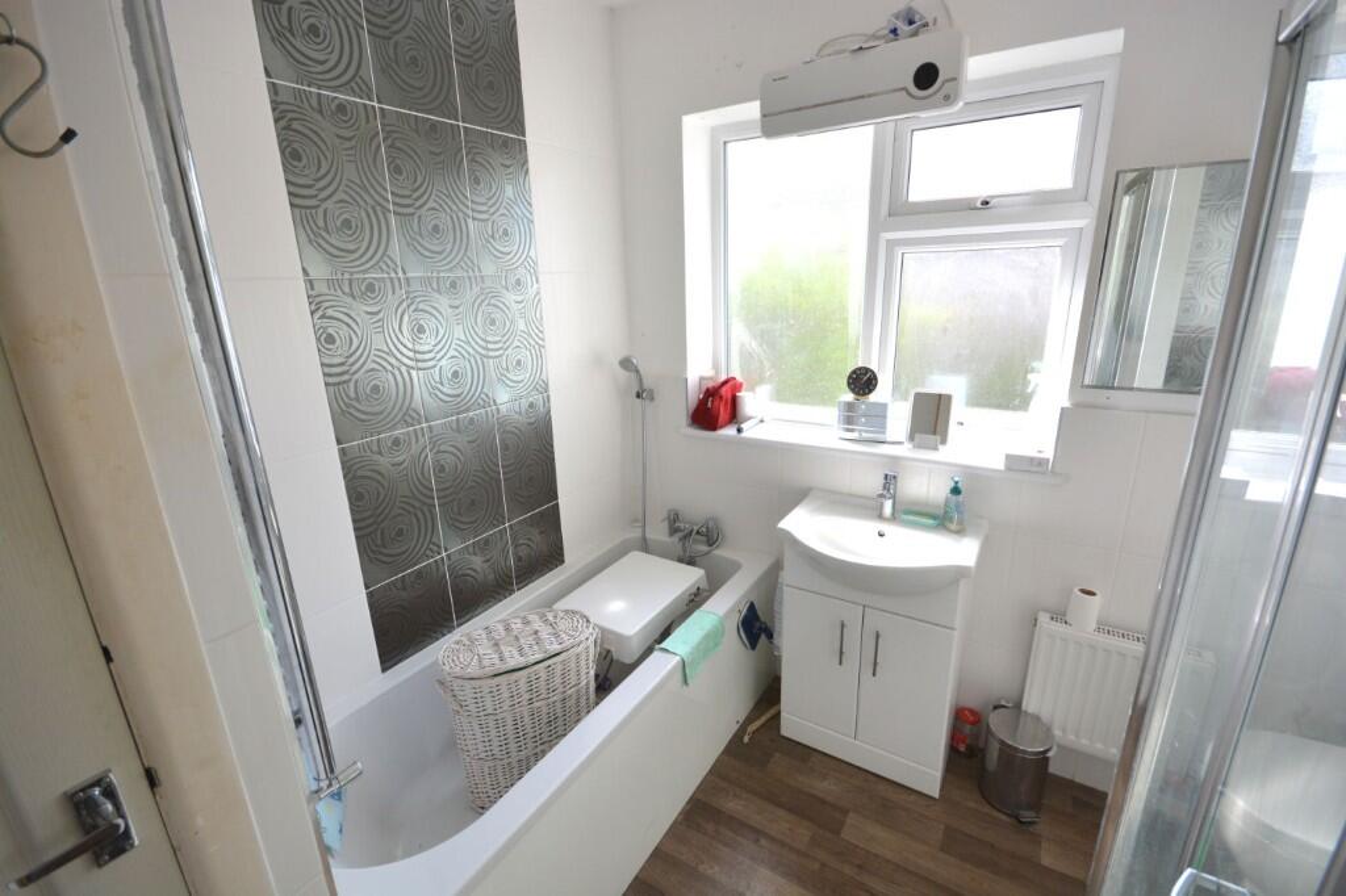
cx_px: 673
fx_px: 561
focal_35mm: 15
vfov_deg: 77.3
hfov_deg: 100.4
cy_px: 448
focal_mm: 10
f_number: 8
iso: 400
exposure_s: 1/100
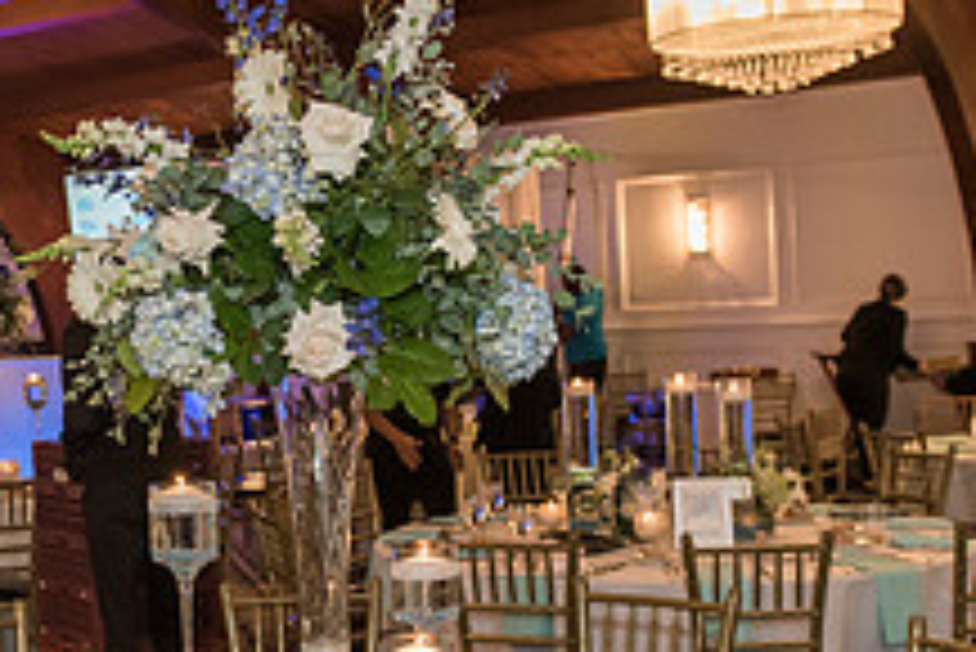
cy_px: 357
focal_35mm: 64
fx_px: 1736
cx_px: 166
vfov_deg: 21.3
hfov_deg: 30.5
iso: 2000
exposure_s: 1/100
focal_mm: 24
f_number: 3.5
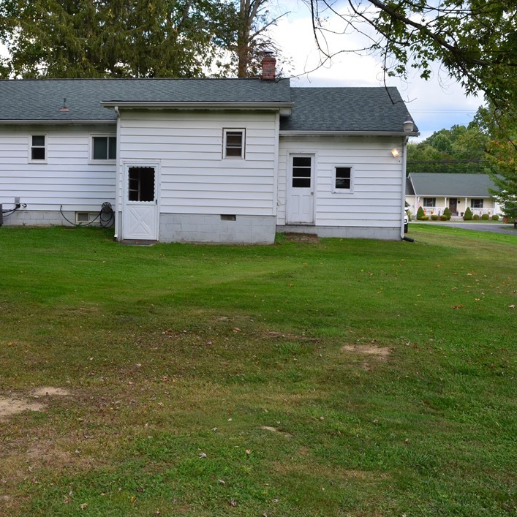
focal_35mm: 47
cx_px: 163
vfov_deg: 36.1
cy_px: 258
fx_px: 794
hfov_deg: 35.6
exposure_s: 1/80
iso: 200
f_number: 10
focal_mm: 24
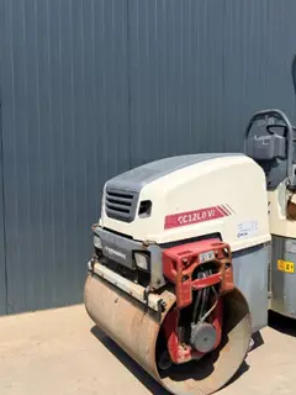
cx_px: 223
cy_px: 199
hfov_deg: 38.6
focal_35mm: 36
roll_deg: -0.4
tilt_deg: -4.0
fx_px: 410
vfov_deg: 51.4
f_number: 1.78
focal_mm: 6.76
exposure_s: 1/5714
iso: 80
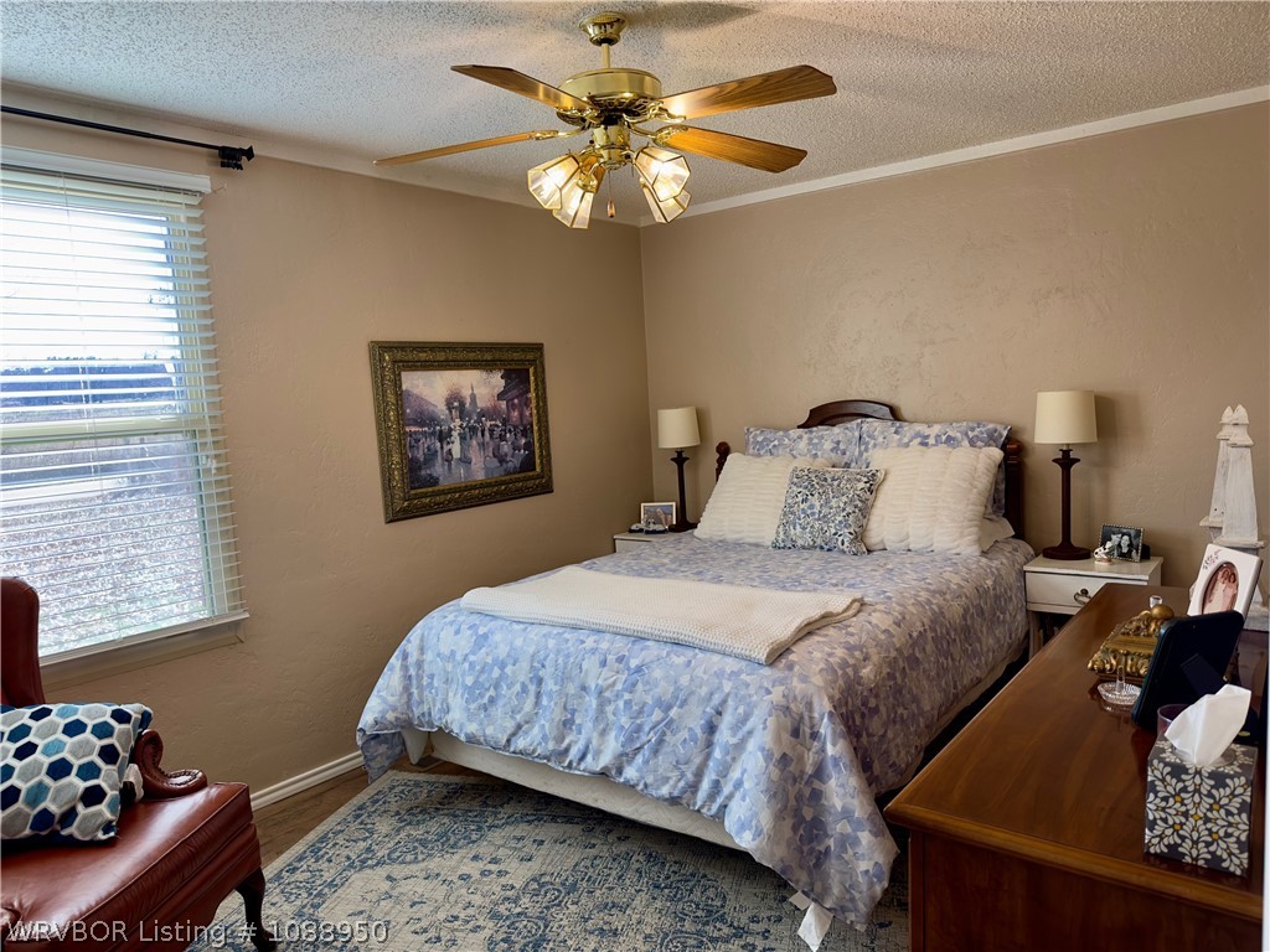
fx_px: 881
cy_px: 476
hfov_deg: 71.6
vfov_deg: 56.8
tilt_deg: -5.8
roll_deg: +3.7
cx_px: 635
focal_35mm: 24
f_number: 1.78
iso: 80
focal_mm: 6.86
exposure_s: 1/173
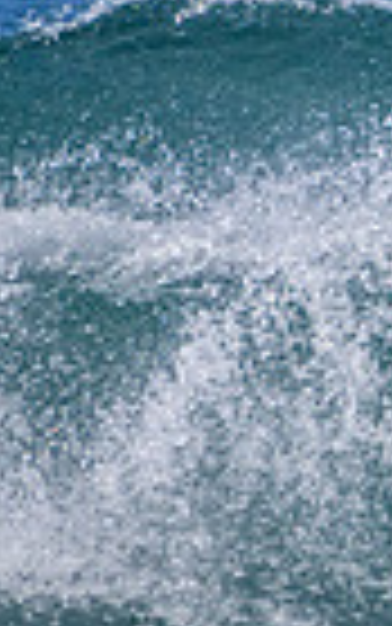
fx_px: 44584
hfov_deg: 0.5
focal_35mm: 2611
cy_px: 321
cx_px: 1111
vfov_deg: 0.8
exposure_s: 1/2000
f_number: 5.6
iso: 250
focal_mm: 500
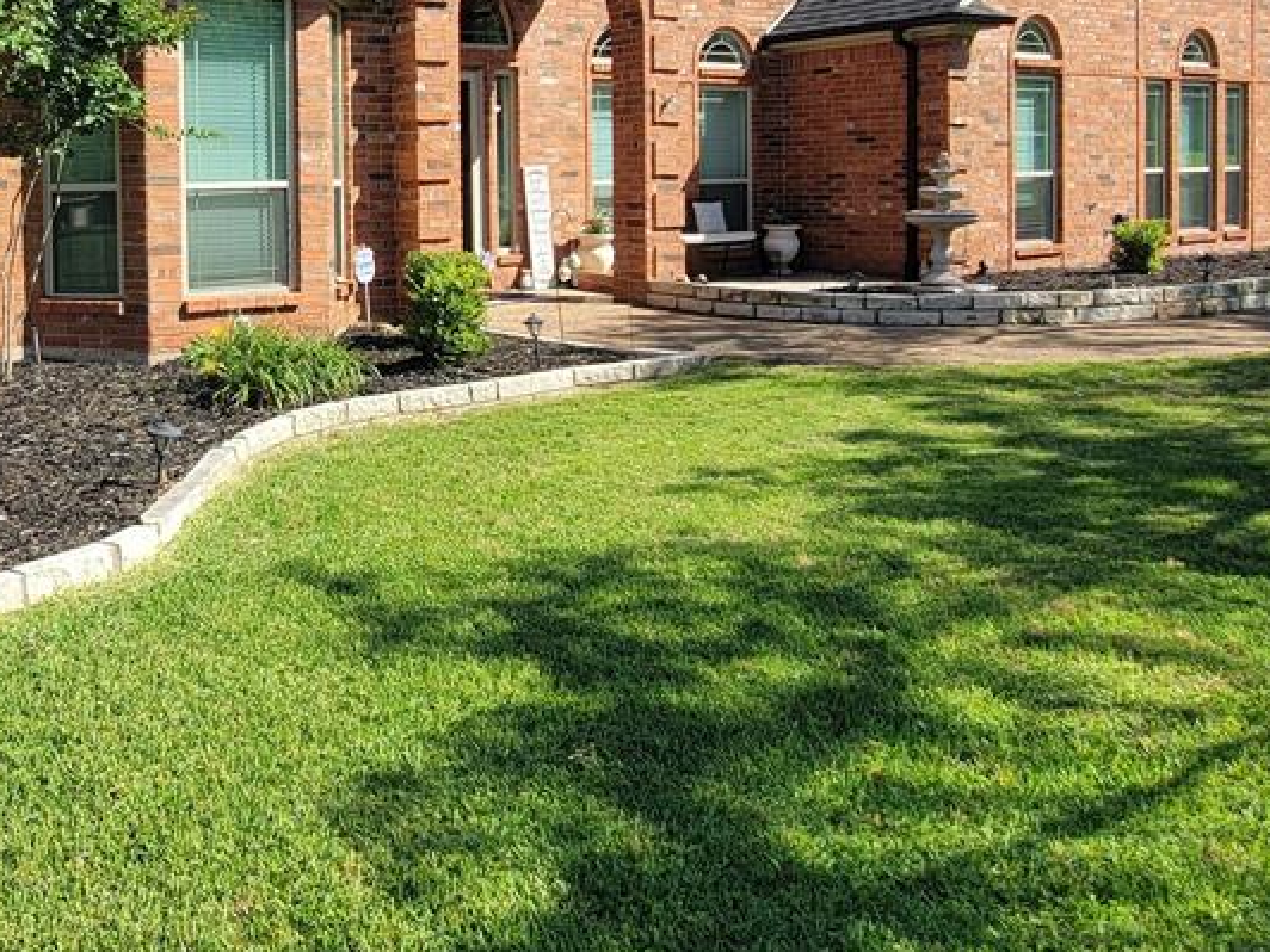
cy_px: 98
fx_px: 917
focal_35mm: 25
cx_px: 349
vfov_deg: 49.1
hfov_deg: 65.9
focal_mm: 2.2
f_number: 2.2
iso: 50
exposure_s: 1/924
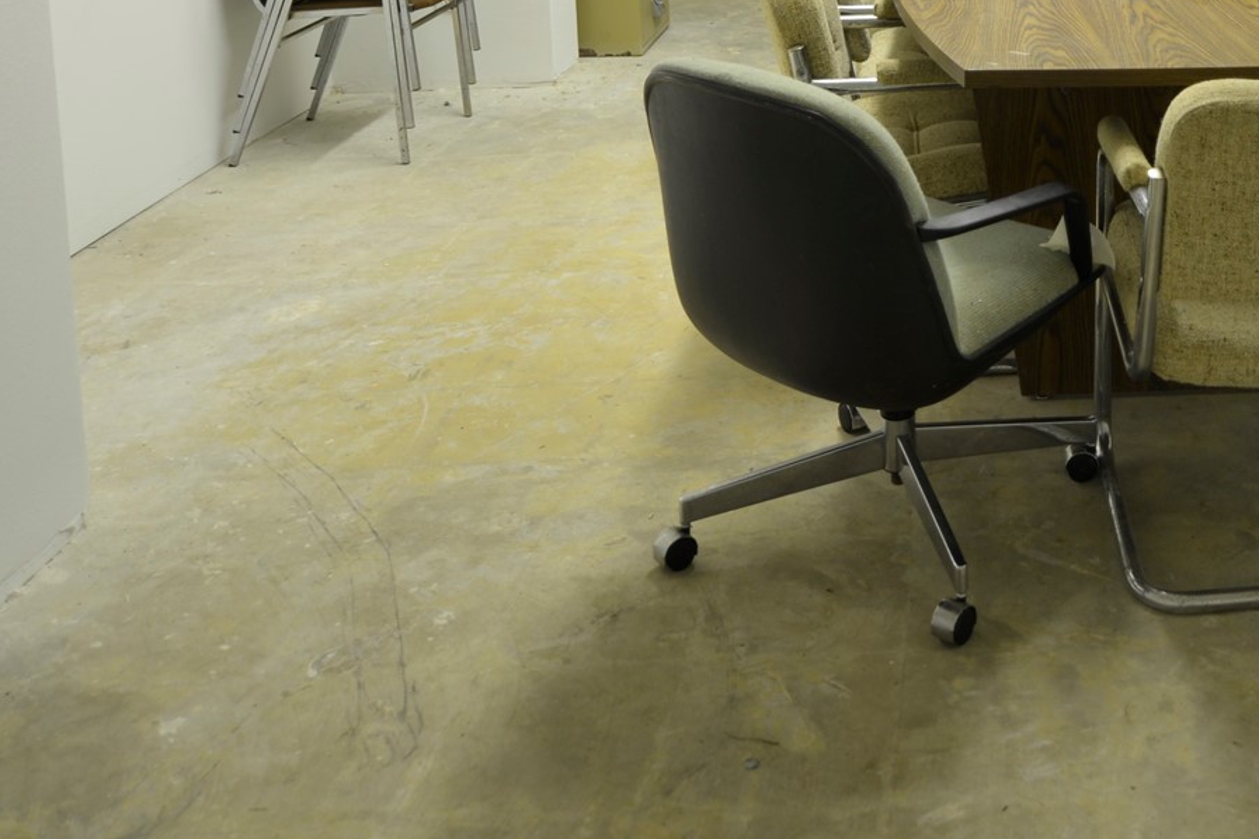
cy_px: -167
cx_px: 1096
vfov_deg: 26.1
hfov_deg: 40.1
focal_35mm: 46
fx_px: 1609
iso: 250
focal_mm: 19
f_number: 2.8
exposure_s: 1/20
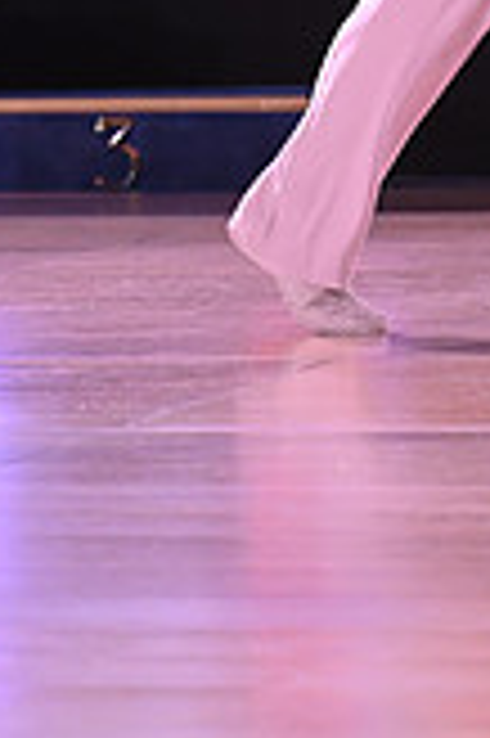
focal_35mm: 305
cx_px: 627
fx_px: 6240
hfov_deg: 4.5
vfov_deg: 6.7
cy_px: -220
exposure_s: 1/200
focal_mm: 86
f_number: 4.5
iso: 1600
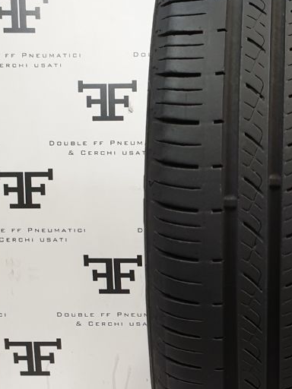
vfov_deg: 28.3
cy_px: 349
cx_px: 311
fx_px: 742
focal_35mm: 66
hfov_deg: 21.3
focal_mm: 4.3
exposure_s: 1/50
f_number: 2.4
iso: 160
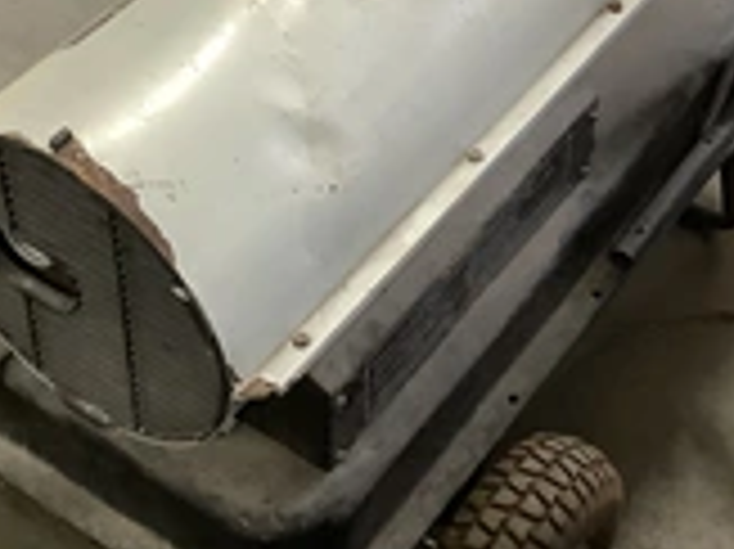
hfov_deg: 25.5
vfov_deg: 19.2
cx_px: 486
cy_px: 130
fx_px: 1610
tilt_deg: -45.4
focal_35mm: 76
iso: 250
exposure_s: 1/40
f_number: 2.4
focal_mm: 3.3
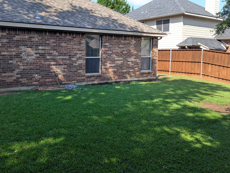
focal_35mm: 33
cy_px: 74
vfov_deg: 42.9
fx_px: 220
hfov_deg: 54.5
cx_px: 83
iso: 44
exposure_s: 1/699
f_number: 1.85
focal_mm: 6.81
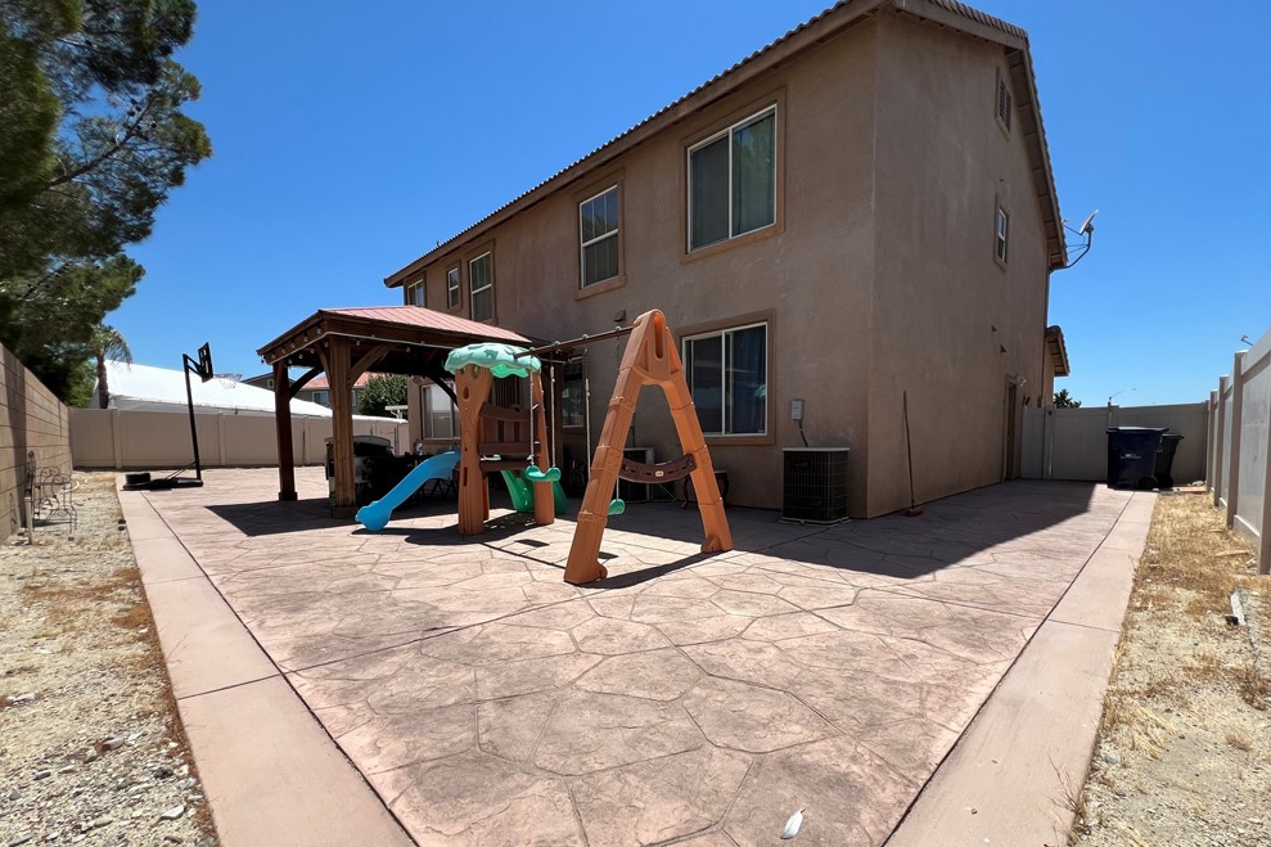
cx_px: 654
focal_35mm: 14
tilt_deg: -5.0
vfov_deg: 80.8
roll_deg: -0.5
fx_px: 494
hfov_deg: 104.2
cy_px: 476
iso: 32
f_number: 1.8
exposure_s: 1/1468
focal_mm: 1.57
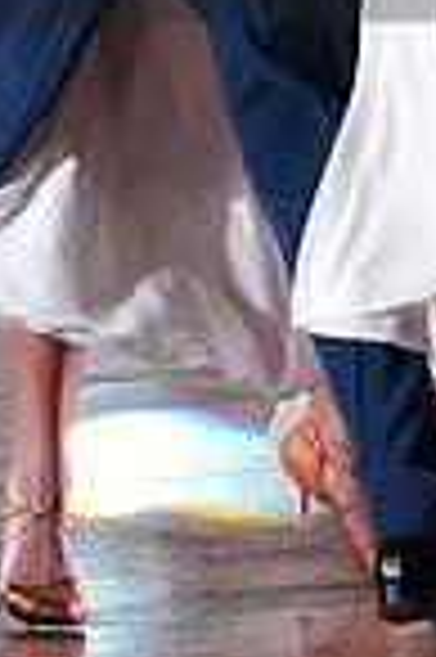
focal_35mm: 528
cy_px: -126
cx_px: -38
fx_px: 9614
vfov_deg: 3.9
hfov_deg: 2.6
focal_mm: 133
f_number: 5
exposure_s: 1/400
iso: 8000
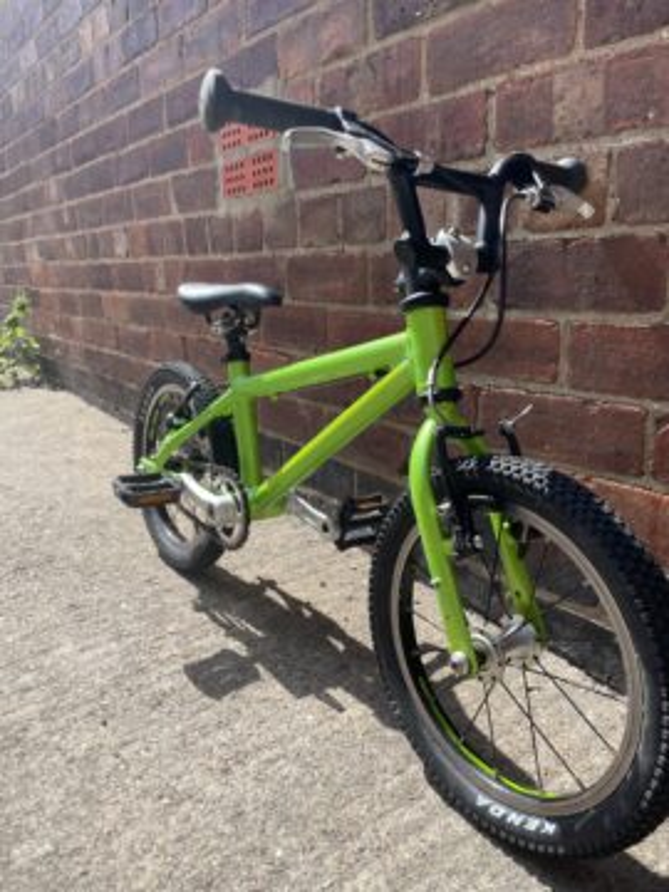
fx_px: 670
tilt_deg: -14.8
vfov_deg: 67.3
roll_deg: -0.3
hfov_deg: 53.1
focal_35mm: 26
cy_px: 446
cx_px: 334
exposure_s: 1/1531
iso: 32
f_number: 1.6
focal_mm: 4.2
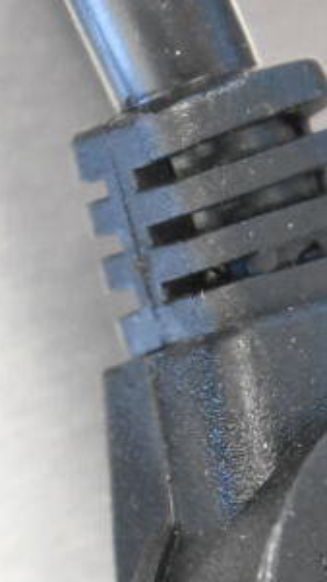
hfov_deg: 4.6
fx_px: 4053
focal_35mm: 263
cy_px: 460
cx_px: 579
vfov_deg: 8.2
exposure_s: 1/100
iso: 10000
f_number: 5.6
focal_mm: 55
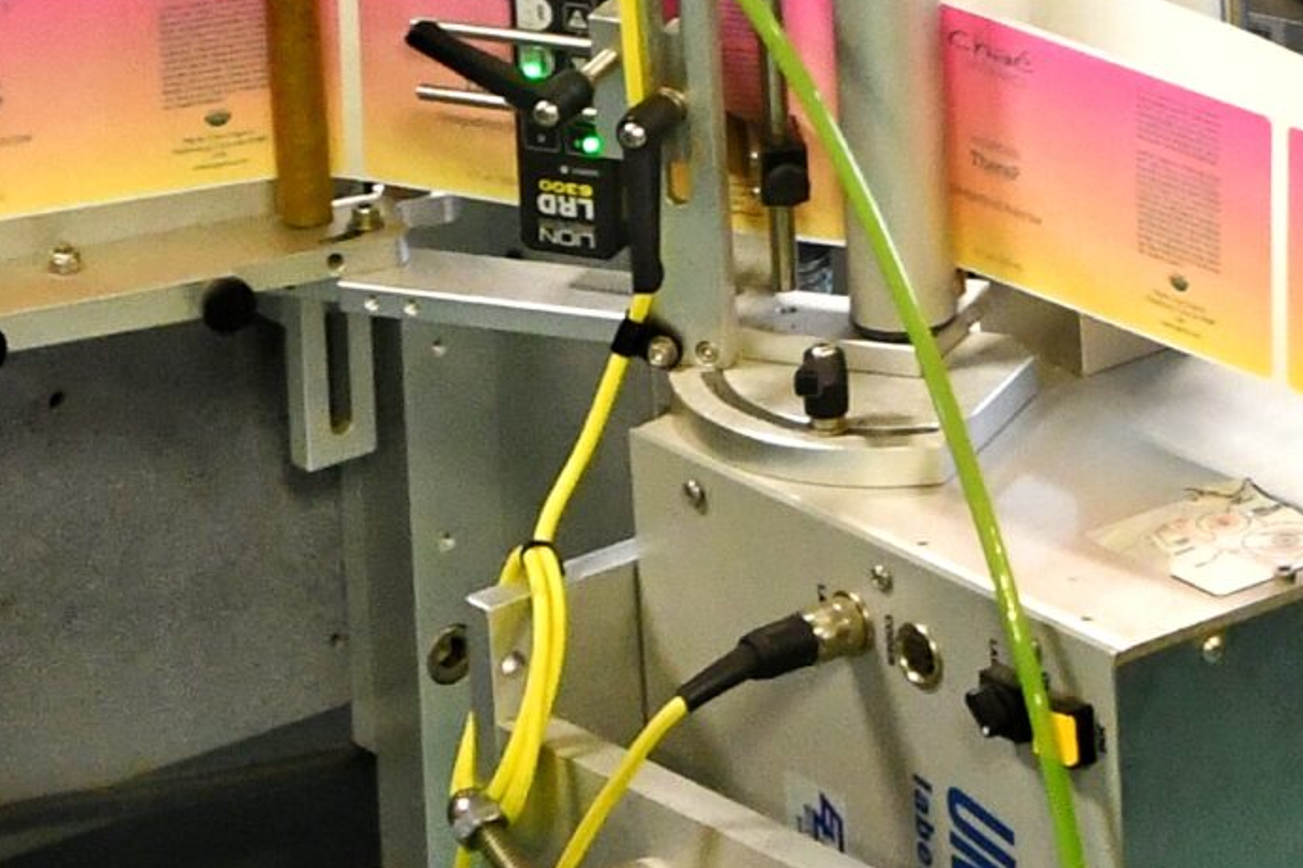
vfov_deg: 2.3
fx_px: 21498
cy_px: -531
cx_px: 2253
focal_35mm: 594
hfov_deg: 3.5
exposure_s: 1/125
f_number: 5.3
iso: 1800
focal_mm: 80
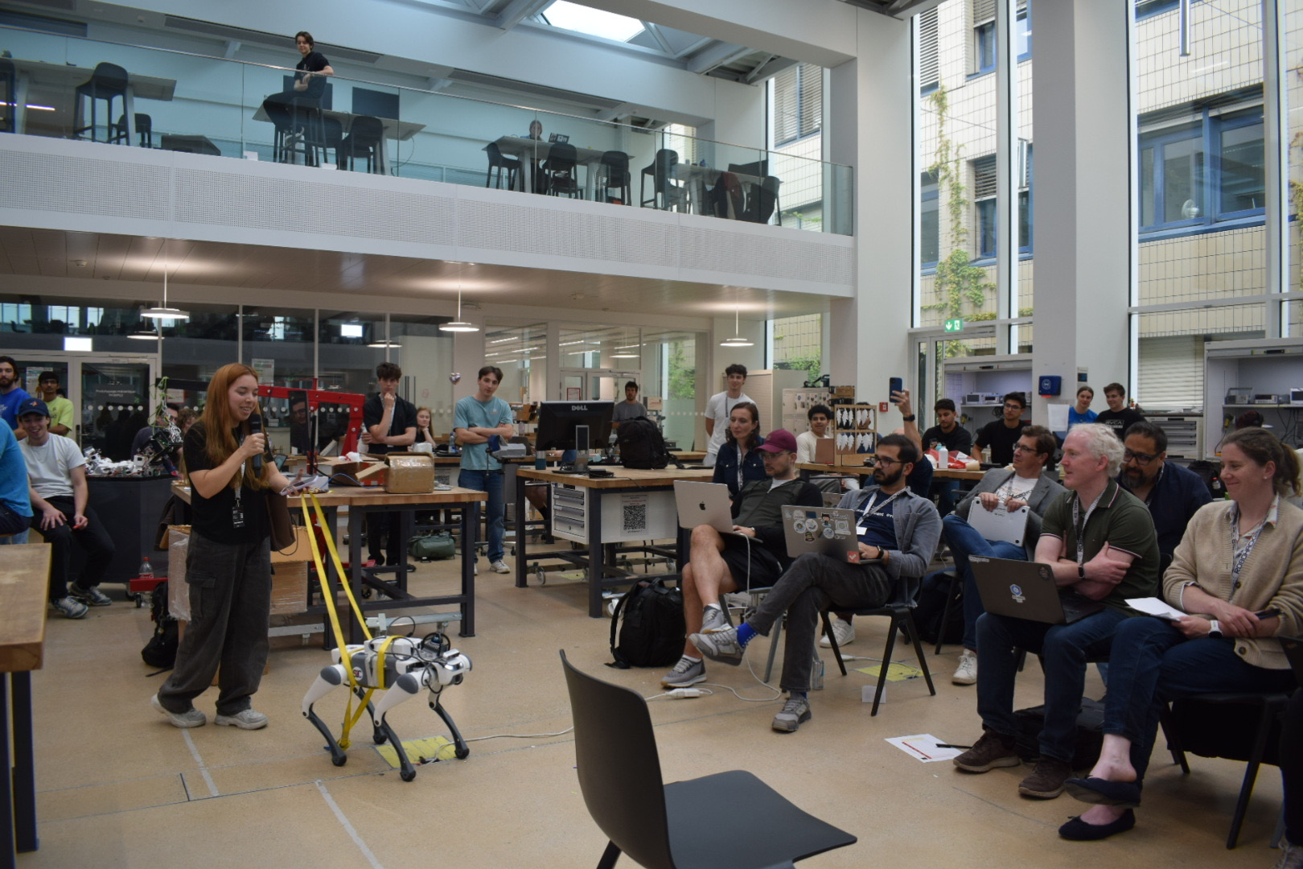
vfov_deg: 47.9
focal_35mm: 27
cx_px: 652
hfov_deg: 67.4
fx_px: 977
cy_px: 434
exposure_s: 1/100
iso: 400
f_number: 5
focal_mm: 18
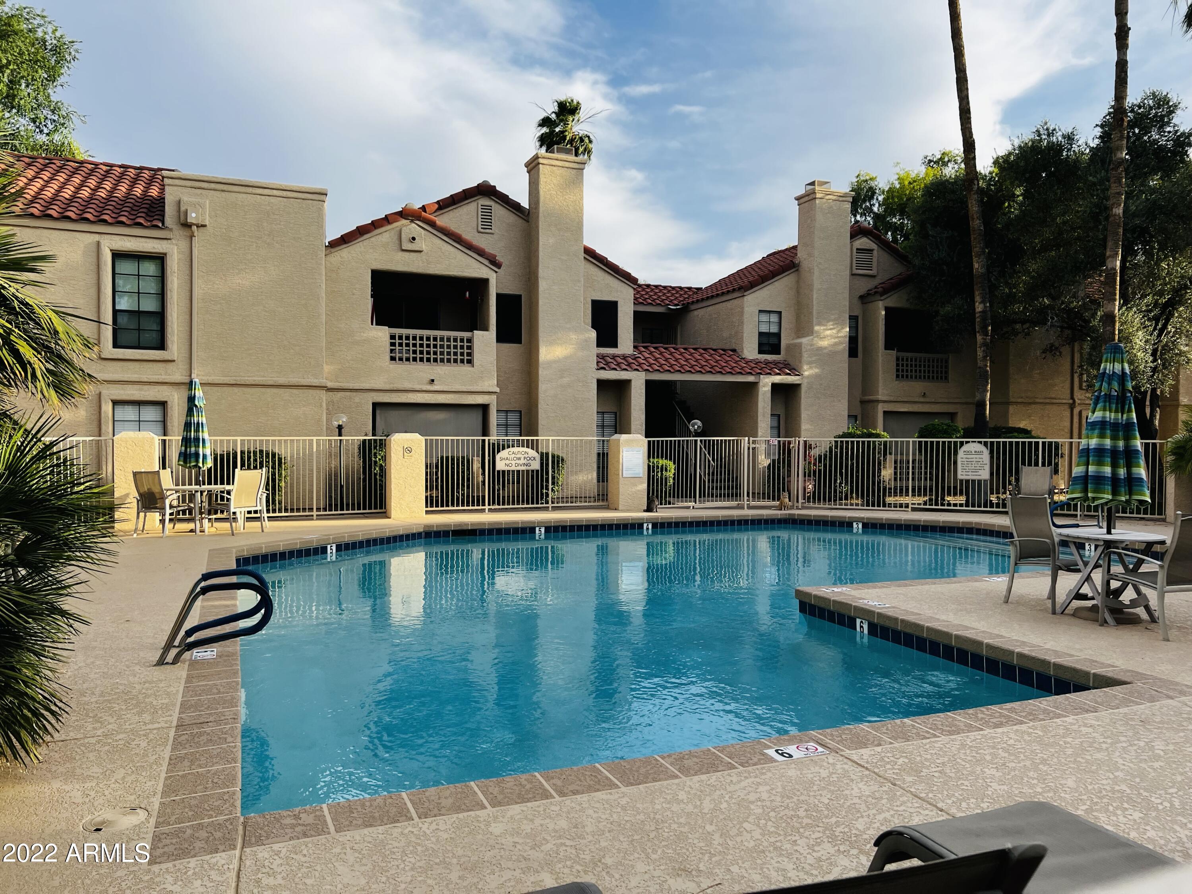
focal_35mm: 26
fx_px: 895
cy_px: 447
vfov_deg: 53.1
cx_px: 596
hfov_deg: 67.3
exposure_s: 1/1377
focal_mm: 5.7
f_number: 1.5
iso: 50
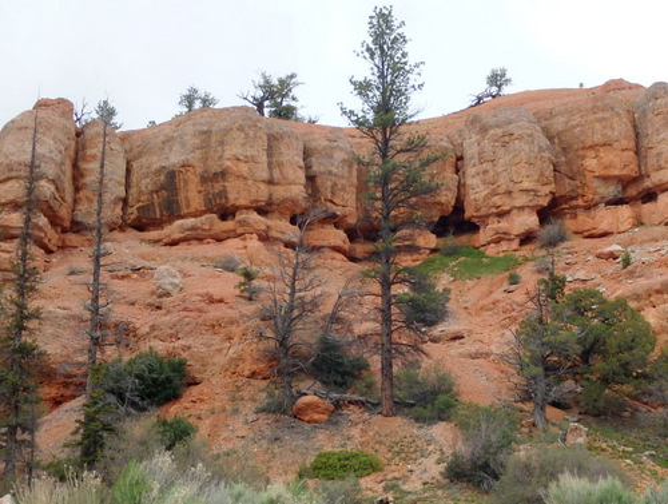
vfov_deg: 36.1
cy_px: 252
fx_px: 773
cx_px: 334
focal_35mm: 40
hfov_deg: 46.7
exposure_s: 1/400
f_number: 4.7
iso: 125
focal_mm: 7.3
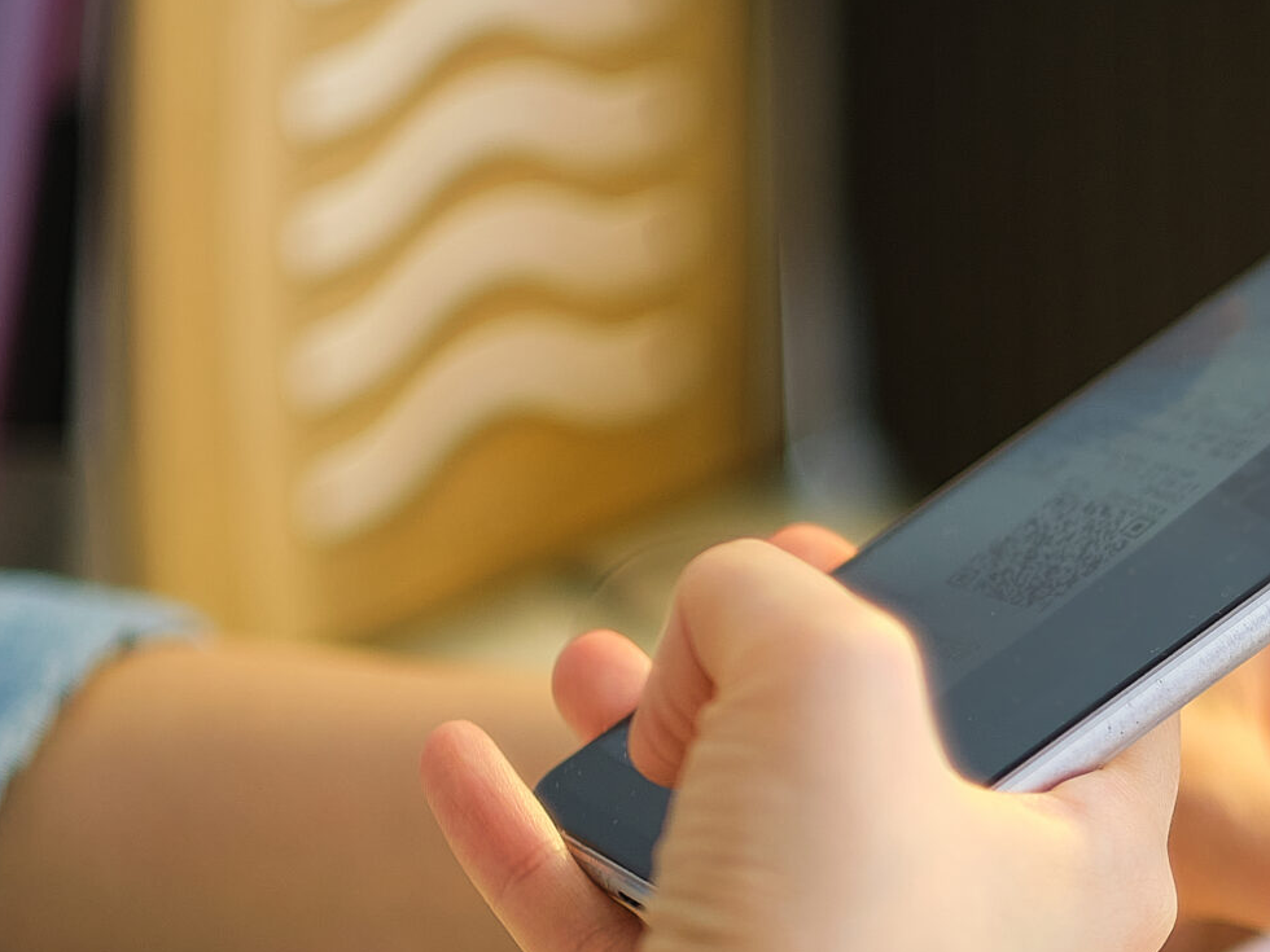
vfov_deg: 7.0
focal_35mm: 211
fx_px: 7741
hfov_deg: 9.3
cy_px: 707
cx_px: 1499
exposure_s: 1/250
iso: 320
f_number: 1.2
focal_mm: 56
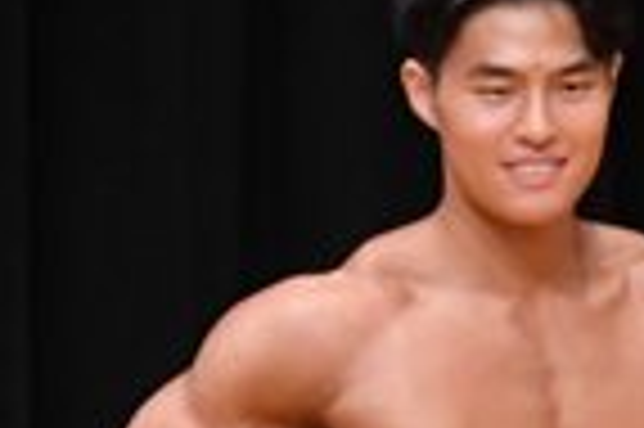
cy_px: 815
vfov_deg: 0.9
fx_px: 26070
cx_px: -178
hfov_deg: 1.4
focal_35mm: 1459
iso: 4000
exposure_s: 1/400
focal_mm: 180
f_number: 5.6
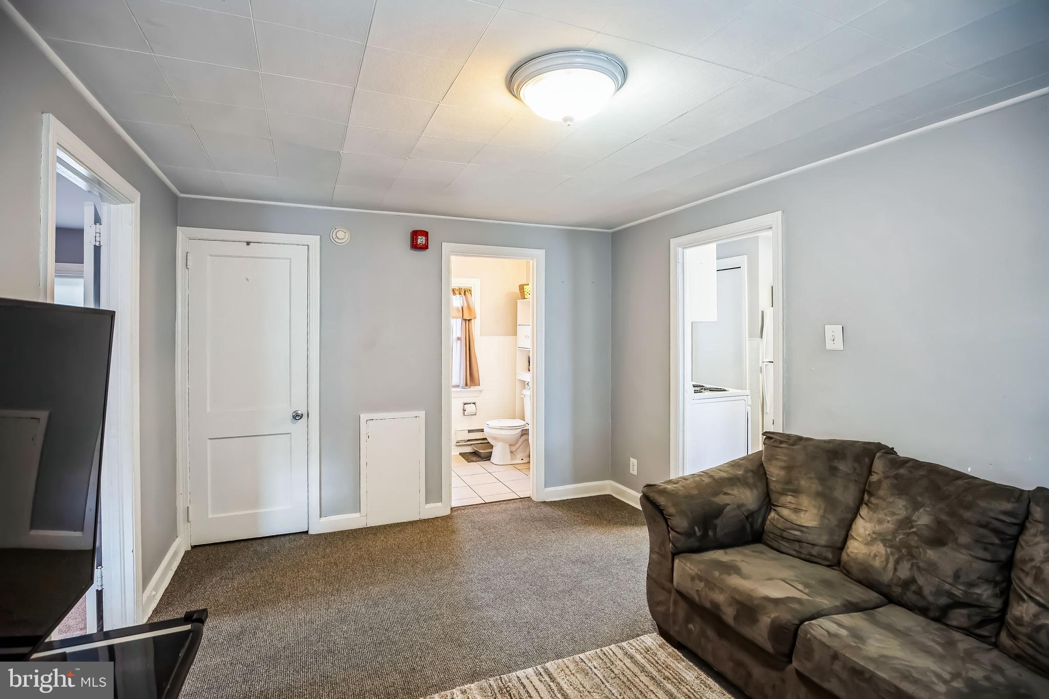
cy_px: 350
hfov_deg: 96.7
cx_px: 524
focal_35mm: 16
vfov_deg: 73.7
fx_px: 466
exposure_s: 1/60
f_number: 4
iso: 1250
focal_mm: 16
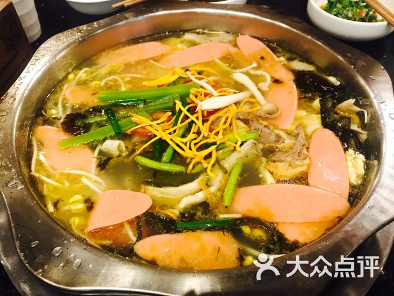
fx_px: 319
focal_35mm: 28
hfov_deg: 63.4
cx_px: 197
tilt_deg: -48.2
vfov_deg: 49.7
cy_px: 148
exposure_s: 1/17
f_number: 1.8
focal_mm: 3.99
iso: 100
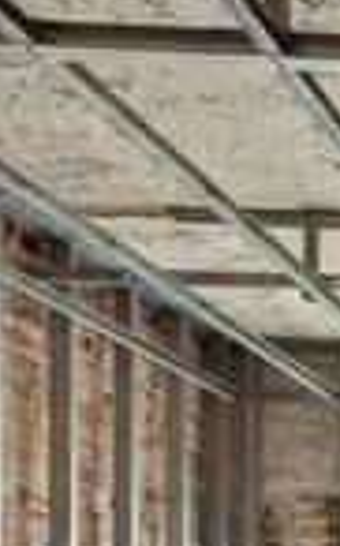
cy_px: 711
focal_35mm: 86
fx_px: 1278
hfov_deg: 11.5
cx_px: 893
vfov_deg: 21.7
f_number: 8
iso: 400
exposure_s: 1/8
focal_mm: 12
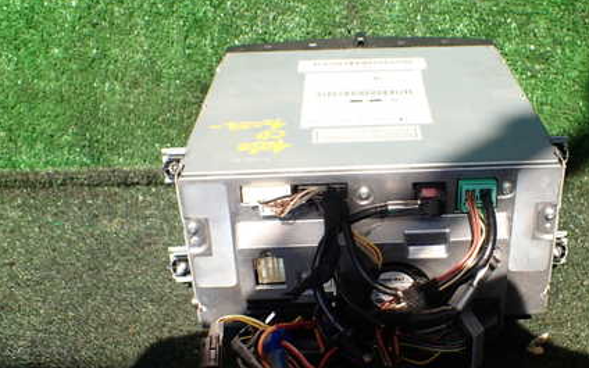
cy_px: 215
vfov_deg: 28.5
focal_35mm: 45
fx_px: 722
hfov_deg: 43.8
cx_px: 390
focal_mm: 5.4
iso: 100
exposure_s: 1/400
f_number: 3.2
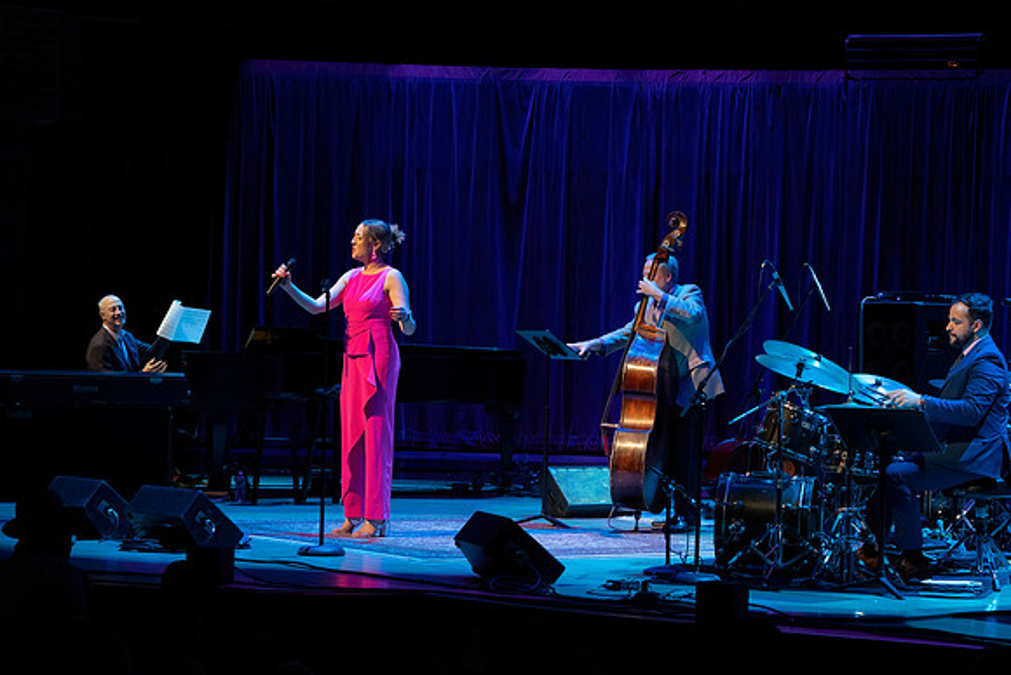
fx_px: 2809
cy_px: 338
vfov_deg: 13.7
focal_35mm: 100
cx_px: 506
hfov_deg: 20.4
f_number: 7.1
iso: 4000
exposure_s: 1/250
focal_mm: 100
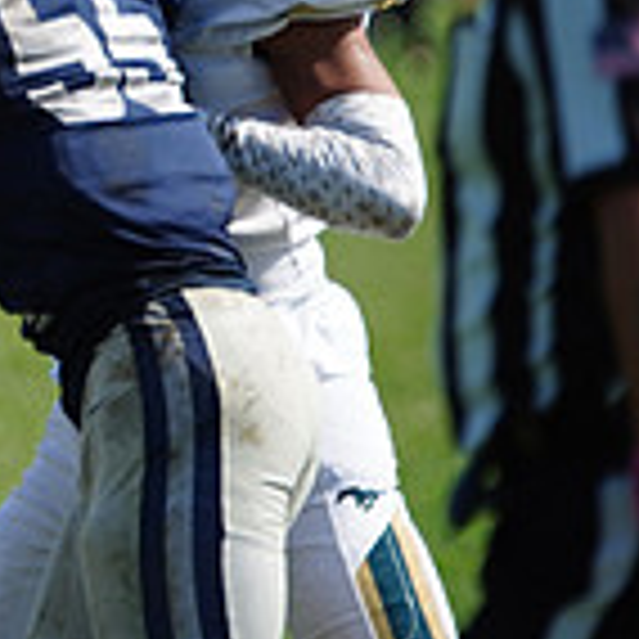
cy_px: -2
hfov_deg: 2.0
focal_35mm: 859
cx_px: -648
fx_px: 17940
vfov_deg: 2.0
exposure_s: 1/4000
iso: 400
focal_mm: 247
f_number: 2.8
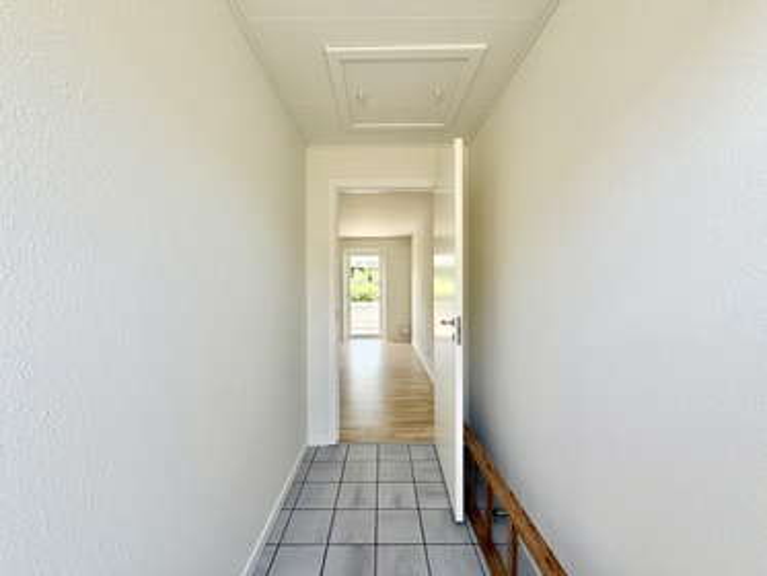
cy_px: 288
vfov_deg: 85.7
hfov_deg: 102.0
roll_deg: +0.5
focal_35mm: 14
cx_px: 384
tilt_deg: -0.5
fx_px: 310
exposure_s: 1/121
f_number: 2.2
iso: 125
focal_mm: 2.22
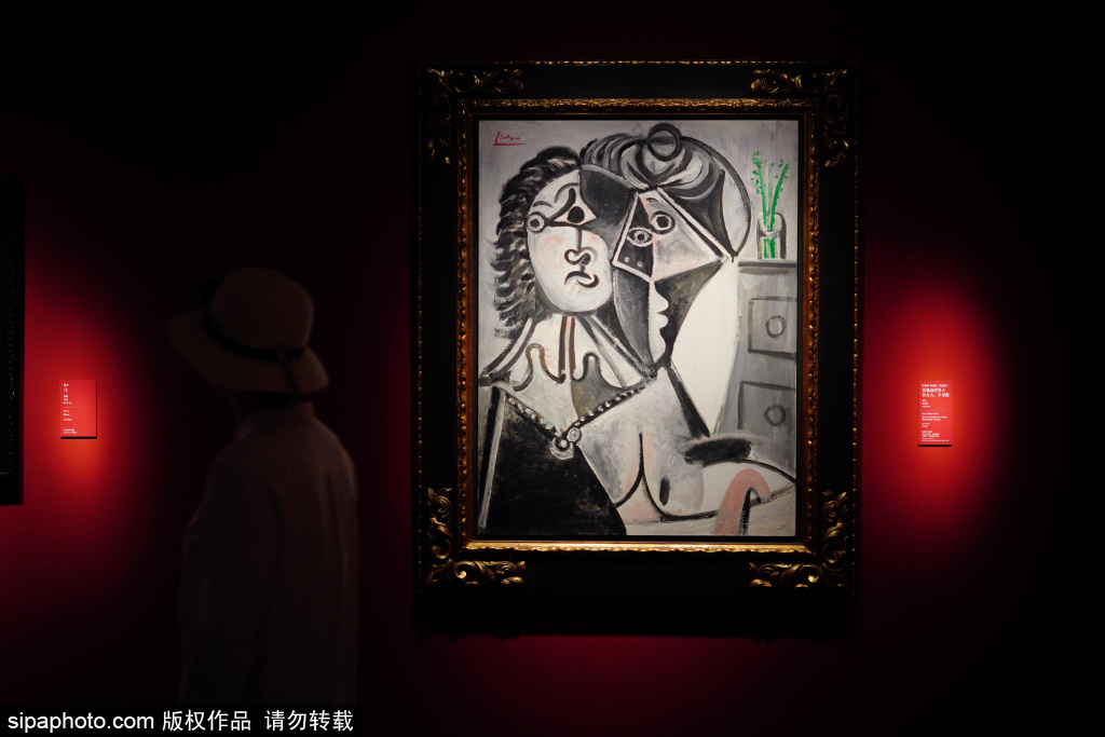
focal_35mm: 40
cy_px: 368
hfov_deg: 48.5
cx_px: 552
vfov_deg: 33.4
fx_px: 1228
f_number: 2
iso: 800
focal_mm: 40
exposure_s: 1/60
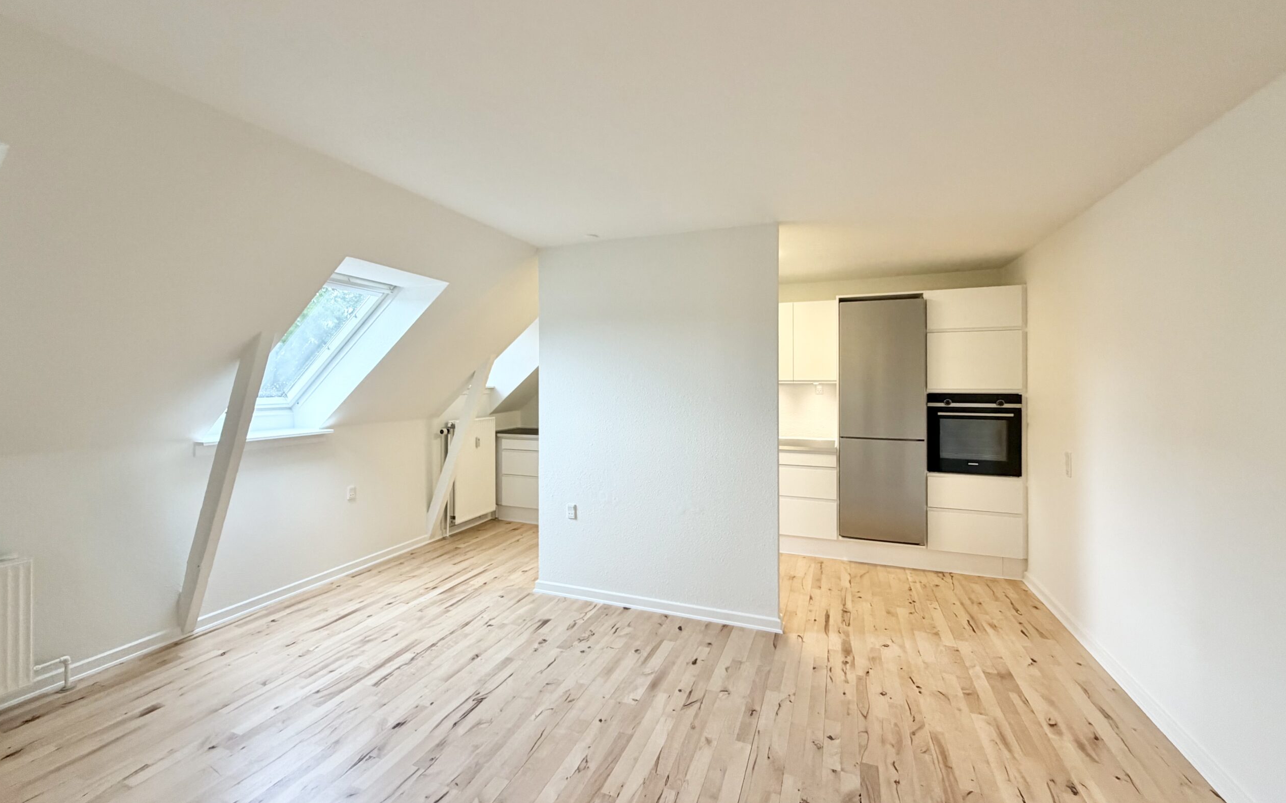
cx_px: 643
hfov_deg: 101.5
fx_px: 526
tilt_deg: +0.0
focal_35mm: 15
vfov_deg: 74.7
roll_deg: +0.5
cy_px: 379
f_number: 2.2
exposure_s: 1/121
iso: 250
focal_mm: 2.22
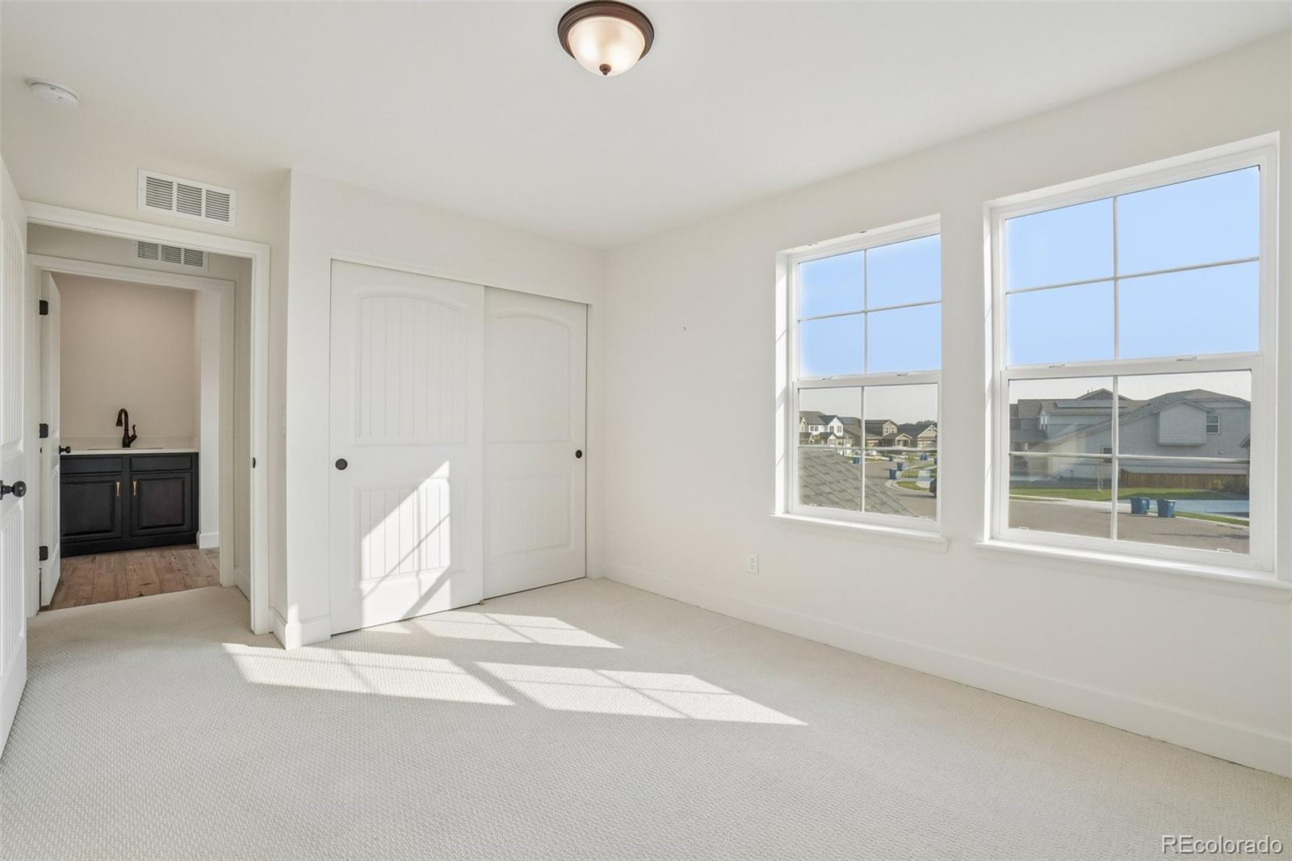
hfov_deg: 100.4
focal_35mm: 15
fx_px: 538
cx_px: 646
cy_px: 430
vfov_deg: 77.3
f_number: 8
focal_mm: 10
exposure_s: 1/500
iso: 400
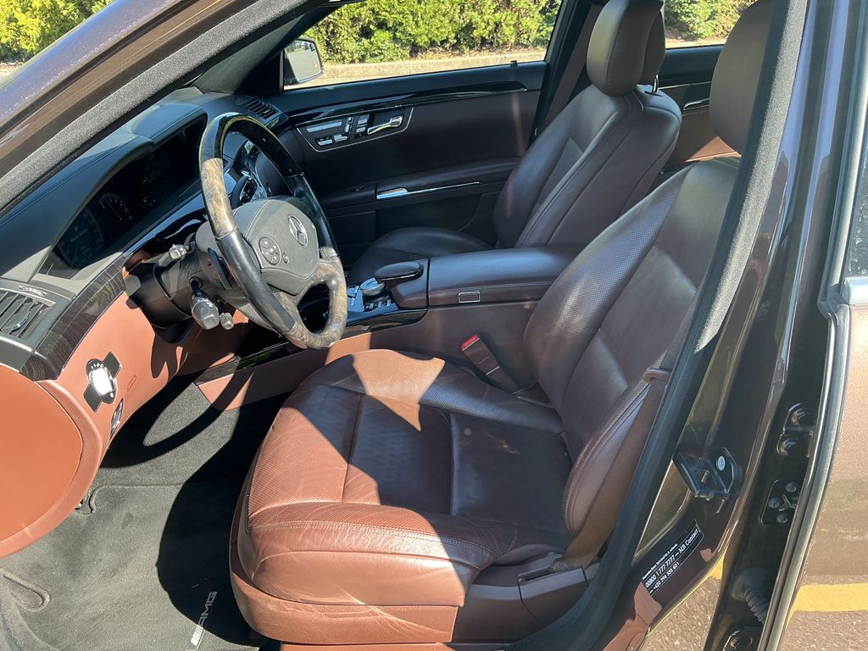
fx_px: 727
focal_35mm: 29
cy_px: 326
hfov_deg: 61.7
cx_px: 434
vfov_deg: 48.2
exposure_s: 1/120
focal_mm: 3
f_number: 1.8
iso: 25
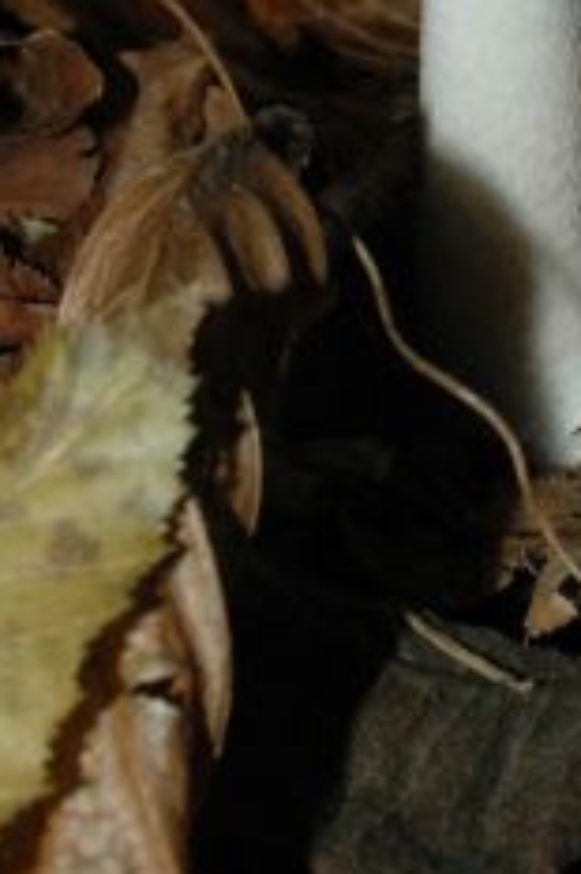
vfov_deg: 14.3
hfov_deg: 9.7
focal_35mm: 140
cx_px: 549
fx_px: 3394
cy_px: -124
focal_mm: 34
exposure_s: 1/60
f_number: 16
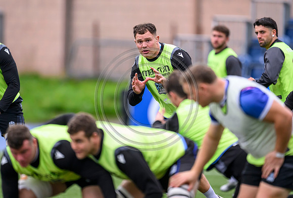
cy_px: 85
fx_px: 5286
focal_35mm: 647
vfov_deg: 2.1
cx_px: 165
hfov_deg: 3.2
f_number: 4
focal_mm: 560
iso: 2500
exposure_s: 1/1600
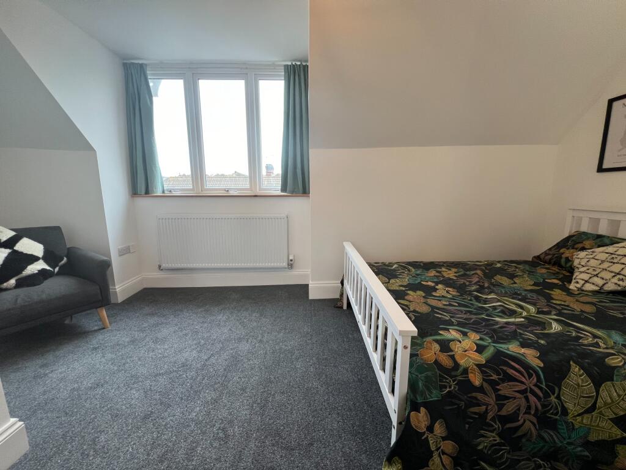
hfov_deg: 106.2
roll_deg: -0.2
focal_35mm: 13
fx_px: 235
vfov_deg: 89.9
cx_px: 313
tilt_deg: -10.1
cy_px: 235
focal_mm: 1.57
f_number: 1.8
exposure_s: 1/100
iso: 160
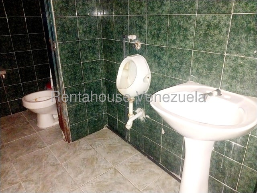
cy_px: 96
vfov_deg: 53.1
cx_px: 128
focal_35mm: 26
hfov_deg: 67.3
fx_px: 193
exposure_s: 1/24
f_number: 1.8
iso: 800
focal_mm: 4
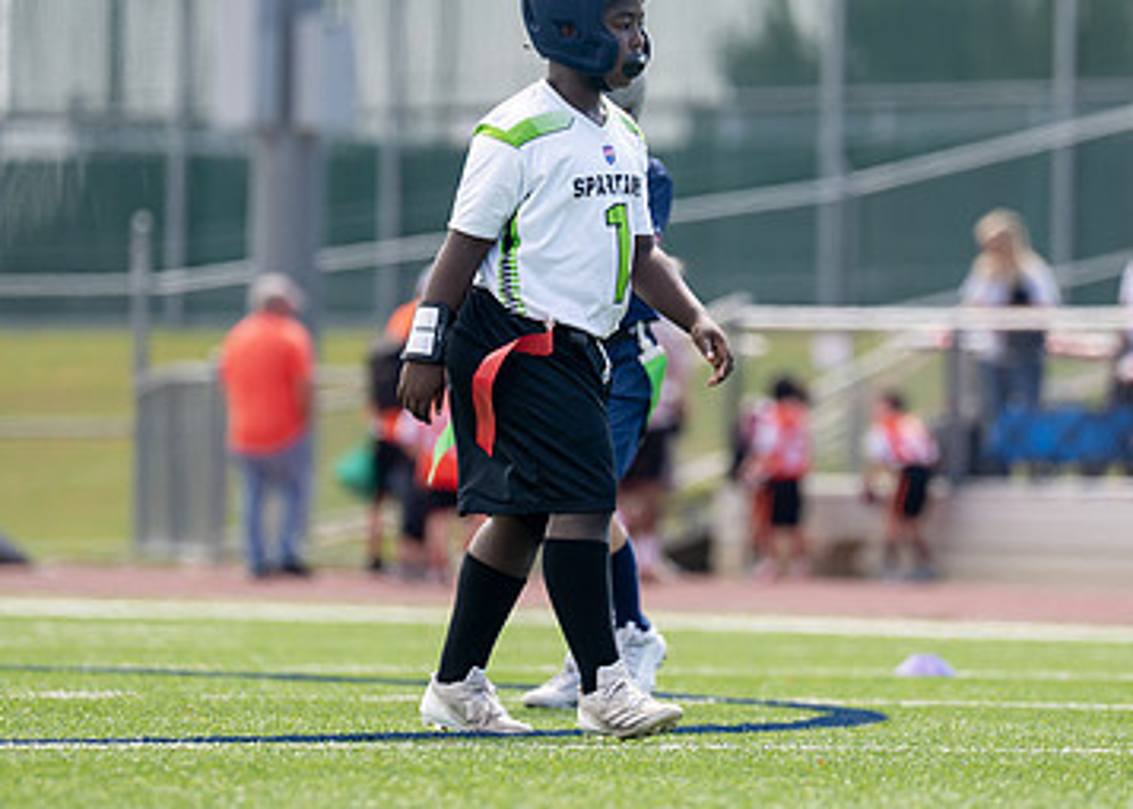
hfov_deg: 5.0
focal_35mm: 404
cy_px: 294
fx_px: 13000
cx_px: 621
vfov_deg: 3.6
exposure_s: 1/3200
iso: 200
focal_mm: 200
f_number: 2.8
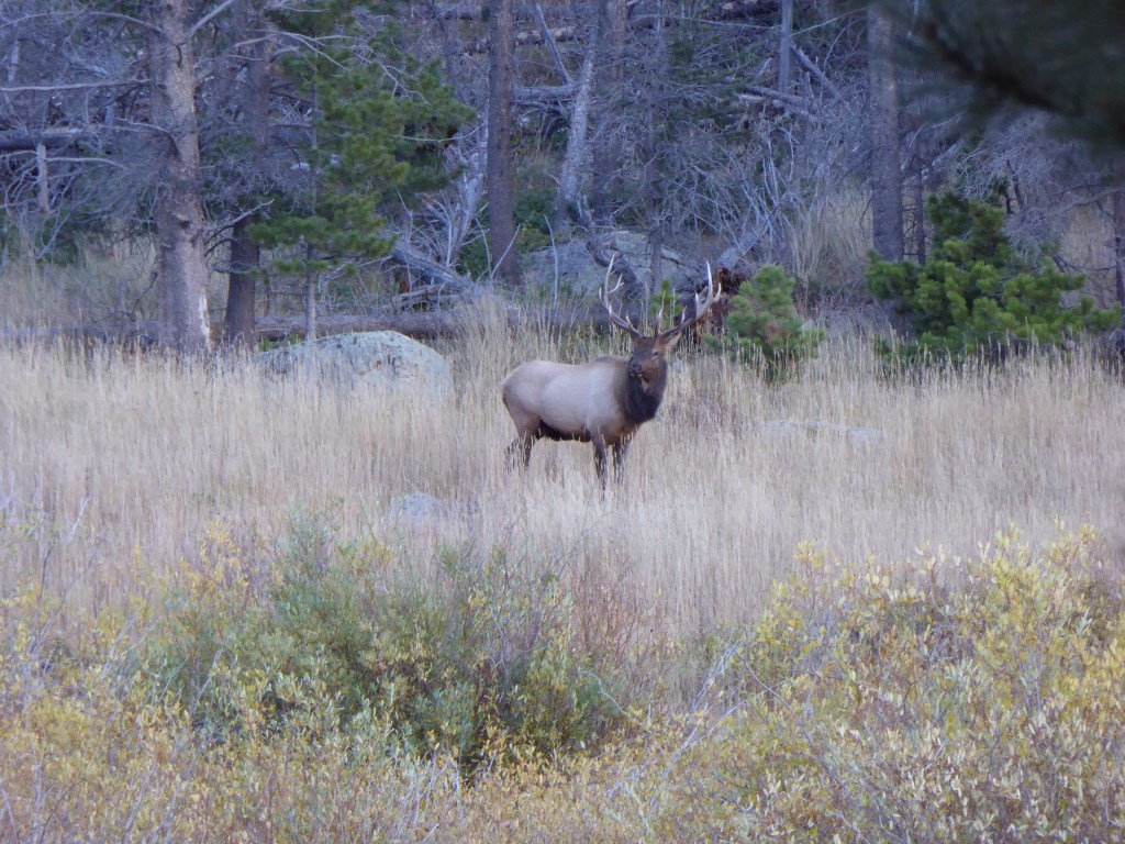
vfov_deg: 1.9
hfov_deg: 2.5
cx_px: 562
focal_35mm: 800
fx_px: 26000
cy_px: 422
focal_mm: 129
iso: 400
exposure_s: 1/40
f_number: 6.4
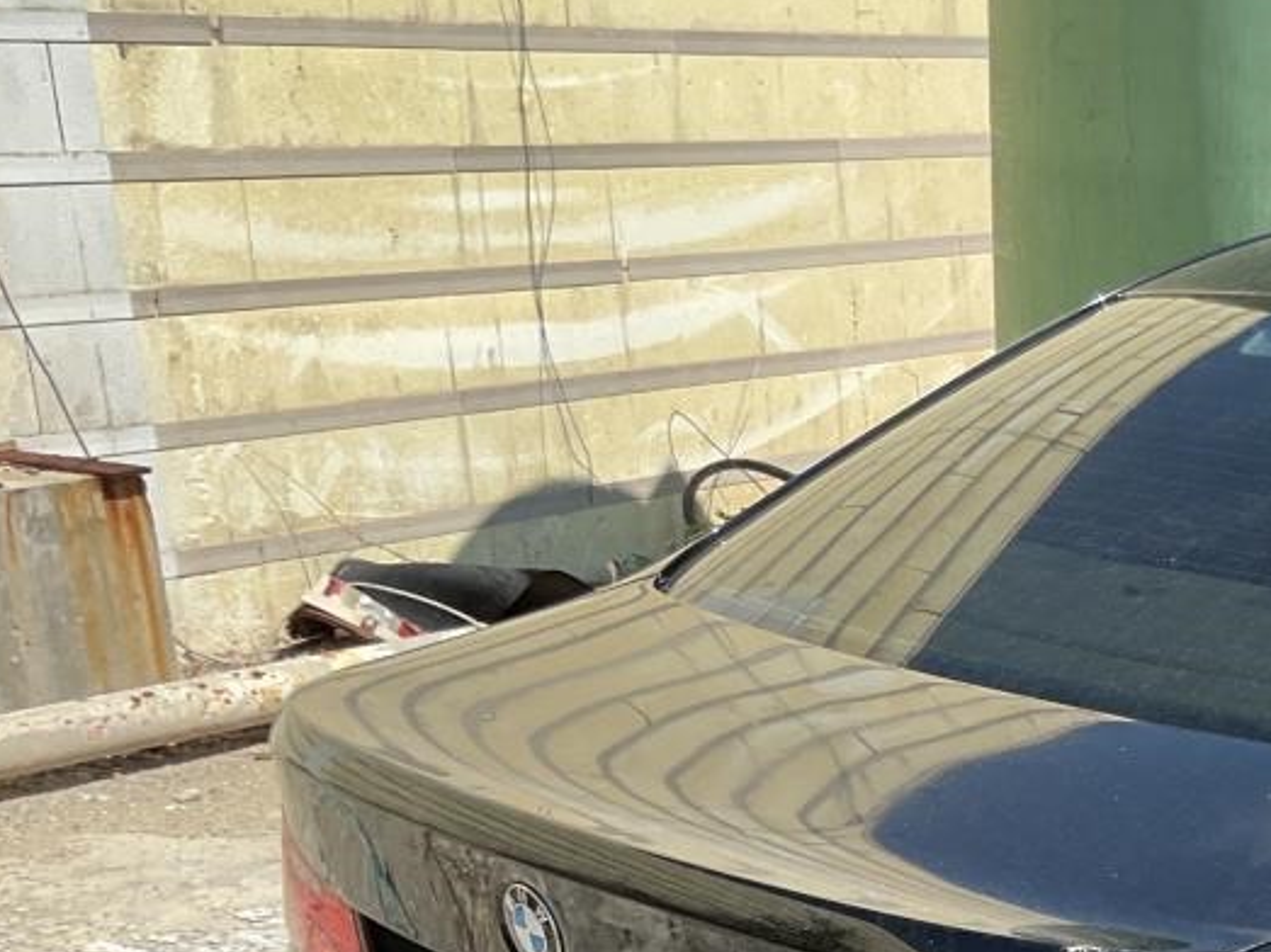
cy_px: 1115
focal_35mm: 71
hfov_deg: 25.0
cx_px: 1487
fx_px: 2606
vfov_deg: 19.6
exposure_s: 1/1250
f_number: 1.8
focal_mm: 3
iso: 16
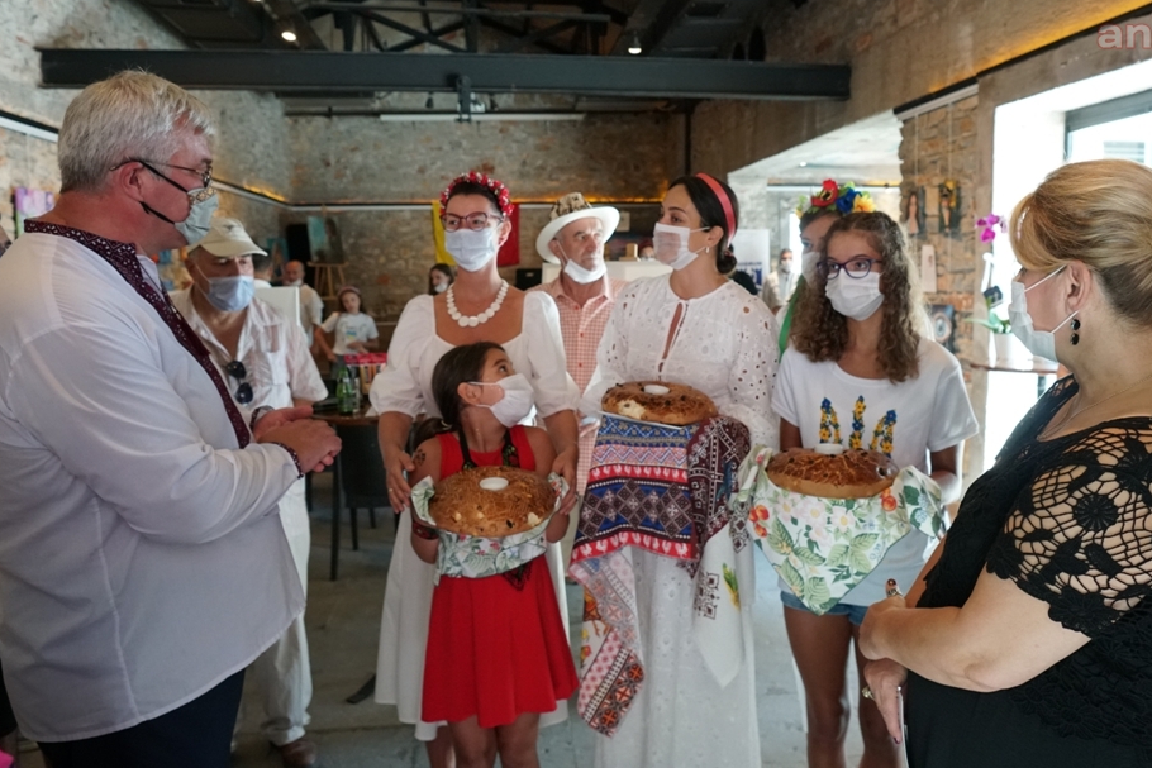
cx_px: 629
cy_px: 375
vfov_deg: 47.9
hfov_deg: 67.2
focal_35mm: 27
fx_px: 864
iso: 1600
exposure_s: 1/160
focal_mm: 16
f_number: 3.2
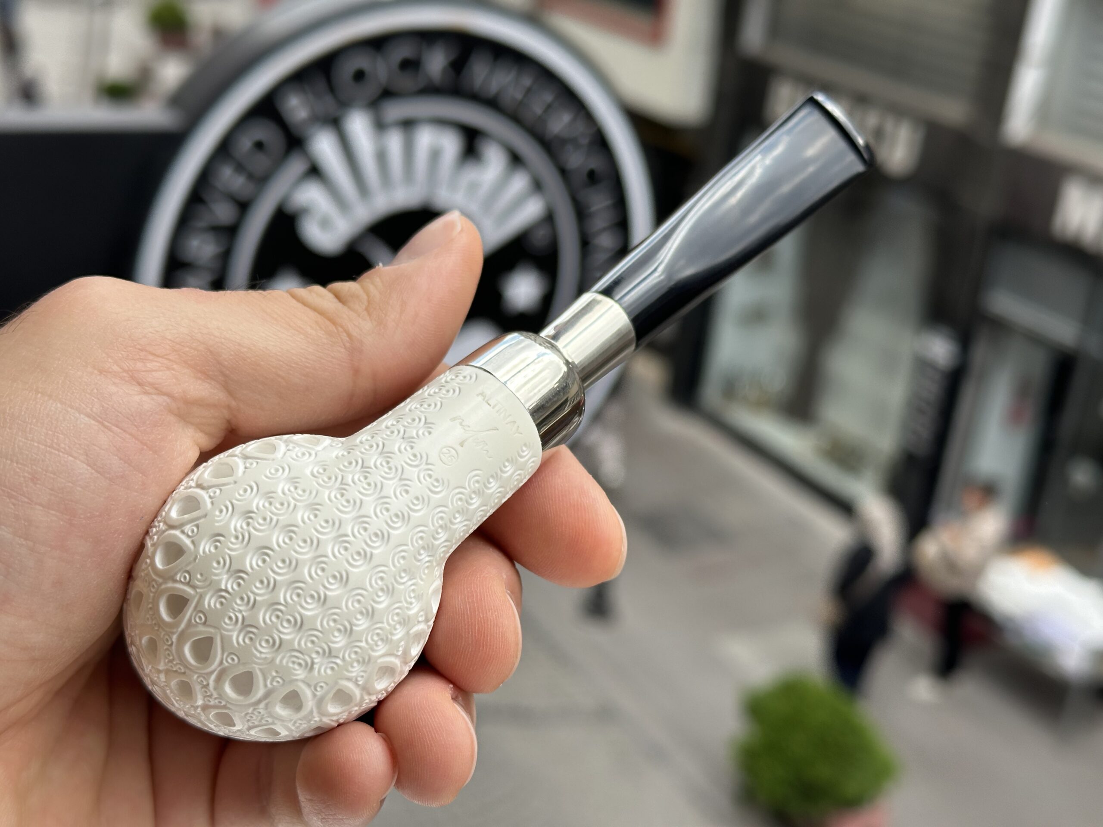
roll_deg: -7.3
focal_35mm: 48
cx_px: 552
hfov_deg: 39.7
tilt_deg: -22.1
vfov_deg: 30.3
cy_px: 414
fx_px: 1529
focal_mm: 6.86
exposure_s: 1/927
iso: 64
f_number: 1.78
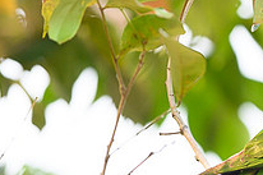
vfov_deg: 0.8
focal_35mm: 1667
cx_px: 370
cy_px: 90
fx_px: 12168
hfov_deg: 1.2
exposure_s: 1/800
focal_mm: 500
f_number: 4
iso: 500
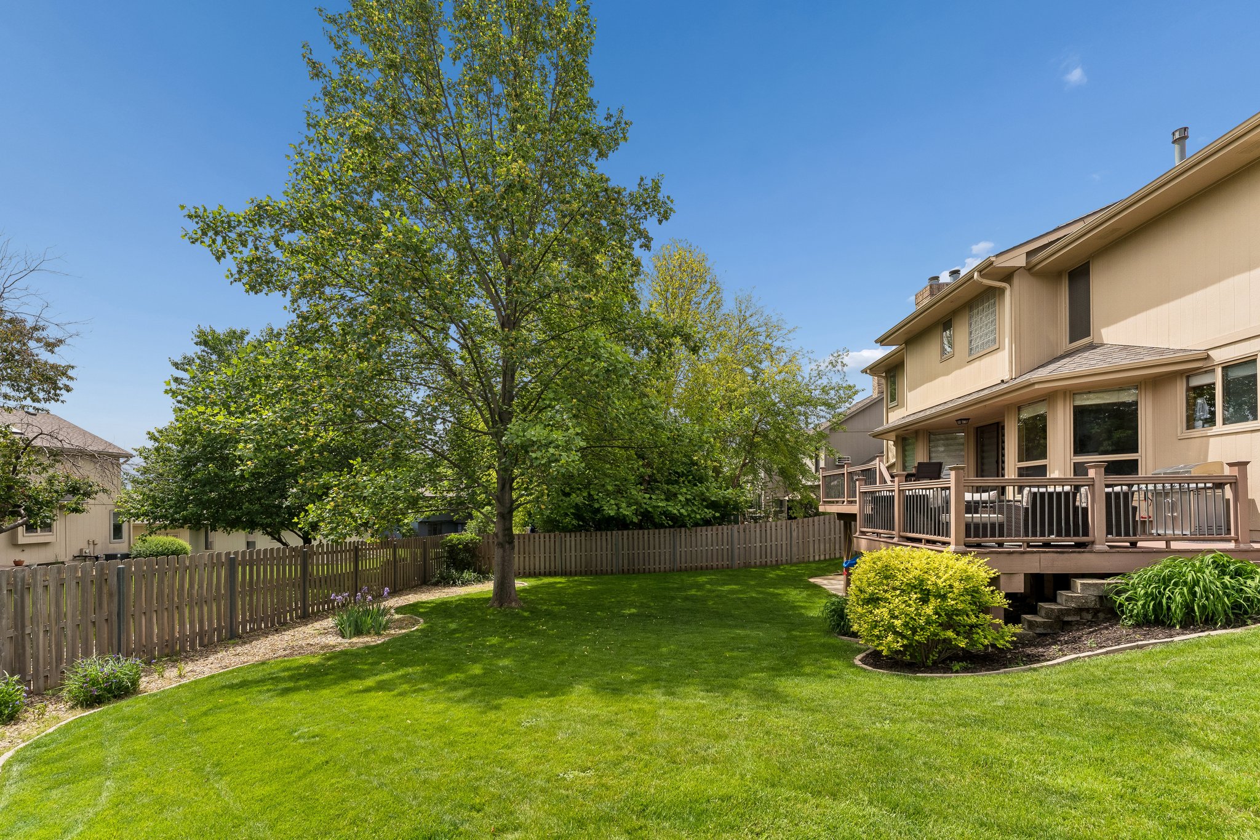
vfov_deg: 81.2
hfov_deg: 104.3
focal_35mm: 14
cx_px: 630
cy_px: 420
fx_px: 490
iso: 200
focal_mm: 14
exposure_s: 1/500
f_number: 8
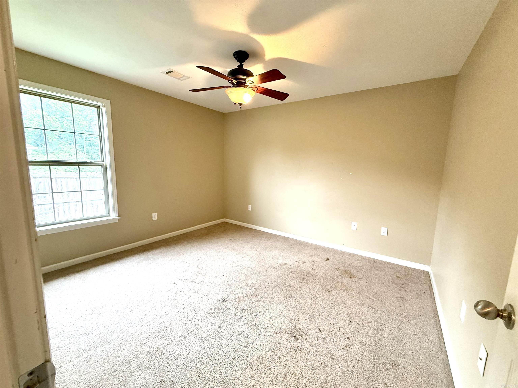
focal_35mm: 14
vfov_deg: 85.7
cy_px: 194
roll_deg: -1.4
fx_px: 209
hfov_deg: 102.1
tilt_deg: -7.3
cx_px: 259
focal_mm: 2.22
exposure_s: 1/60
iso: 320
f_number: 2.2
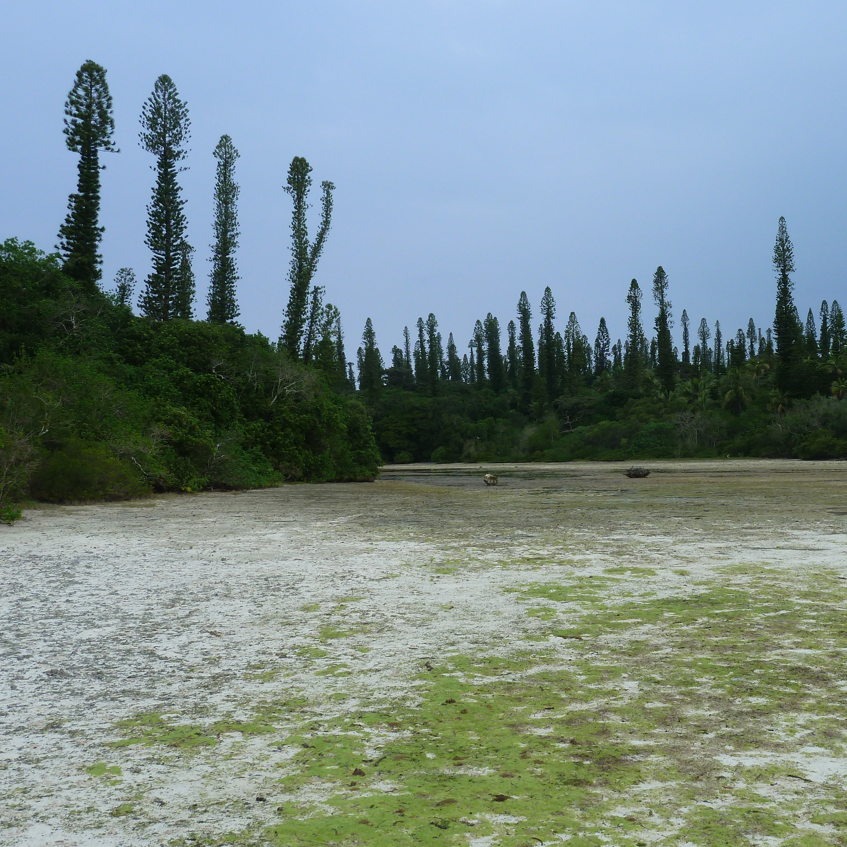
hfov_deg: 33.8
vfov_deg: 34.0
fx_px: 1384
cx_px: 558
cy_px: 424
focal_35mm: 50
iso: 80
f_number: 4
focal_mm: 6.9
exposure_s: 1/250
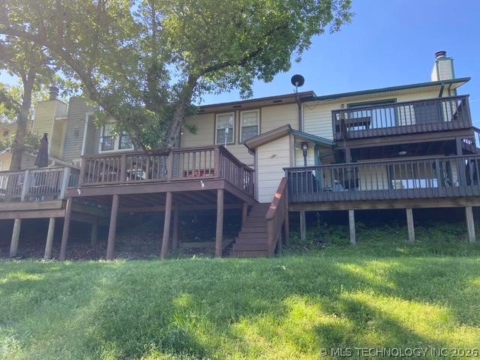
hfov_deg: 67.3
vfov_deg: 53.1
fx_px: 361
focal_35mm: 26
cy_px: 180
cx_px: 240
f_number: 1.8
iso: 32
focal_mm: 4.25
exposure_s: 1/412
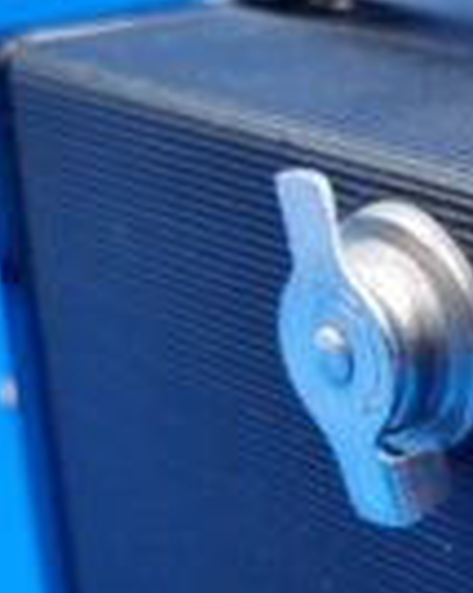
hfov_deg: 18.6
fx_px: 1331
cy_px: 451
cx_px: 628
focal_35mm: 76
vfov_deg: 24.8
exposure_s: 1/133
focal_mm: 5.4
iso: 50
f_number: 1.8
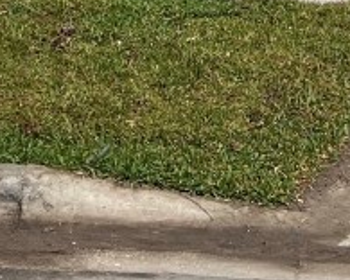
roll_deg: -0.5
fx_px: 1378
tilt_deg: +4.3
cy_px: -402
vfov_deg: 10.1
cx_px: 196
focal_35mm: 133
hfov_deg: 14.5
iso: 50
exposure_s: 1/8696
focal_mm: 5.7
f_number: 1.5
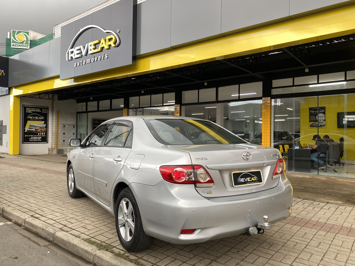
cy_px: 133
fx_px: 267
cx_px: 178
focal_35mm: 26
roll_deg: -0.9
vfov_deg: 53.1
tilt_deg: +0.9
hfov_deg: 67.3
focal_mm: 4.25
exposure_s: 1/120
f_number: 1.8
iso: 40
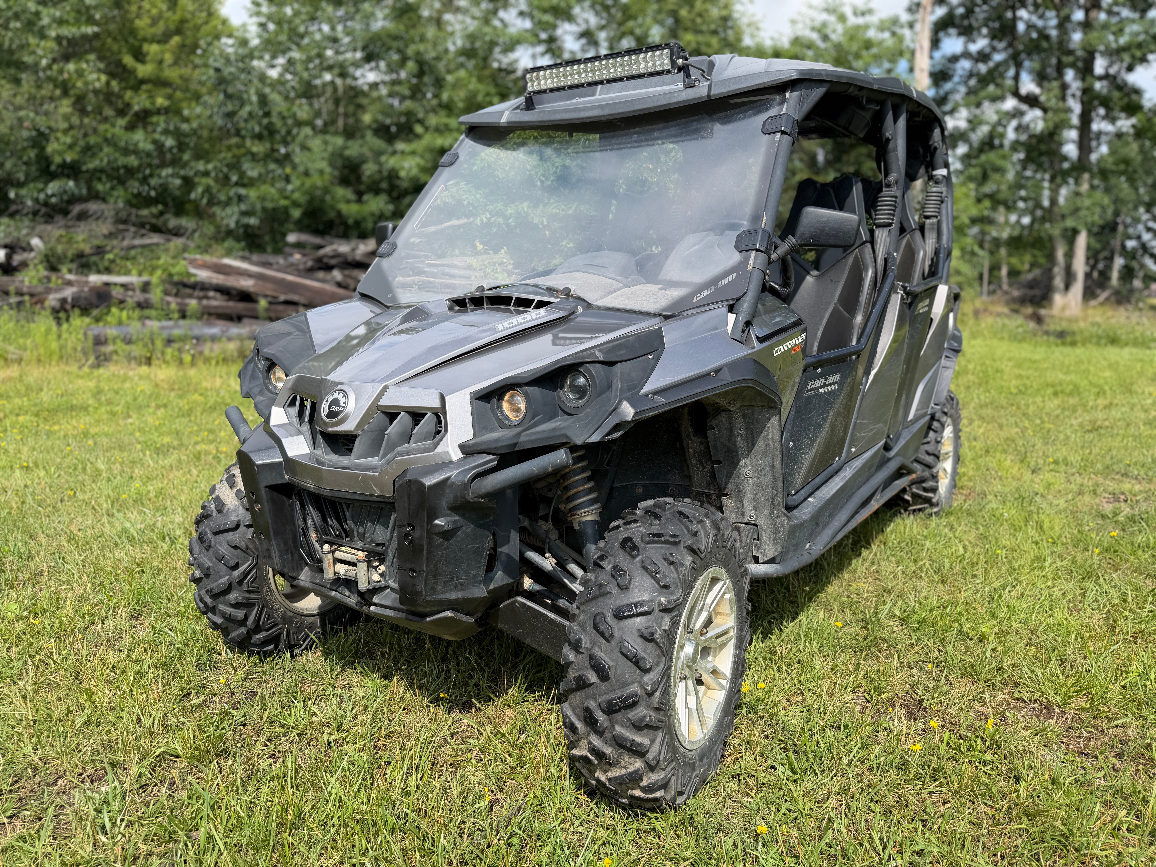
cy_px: 434
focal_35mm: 24
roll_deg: +2.1
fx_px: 801
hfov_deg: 71.6
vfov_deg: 56.8
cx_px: 578
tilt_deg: -6.7
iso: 80
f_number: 1.78
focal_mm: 6.76
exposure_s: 1/2445
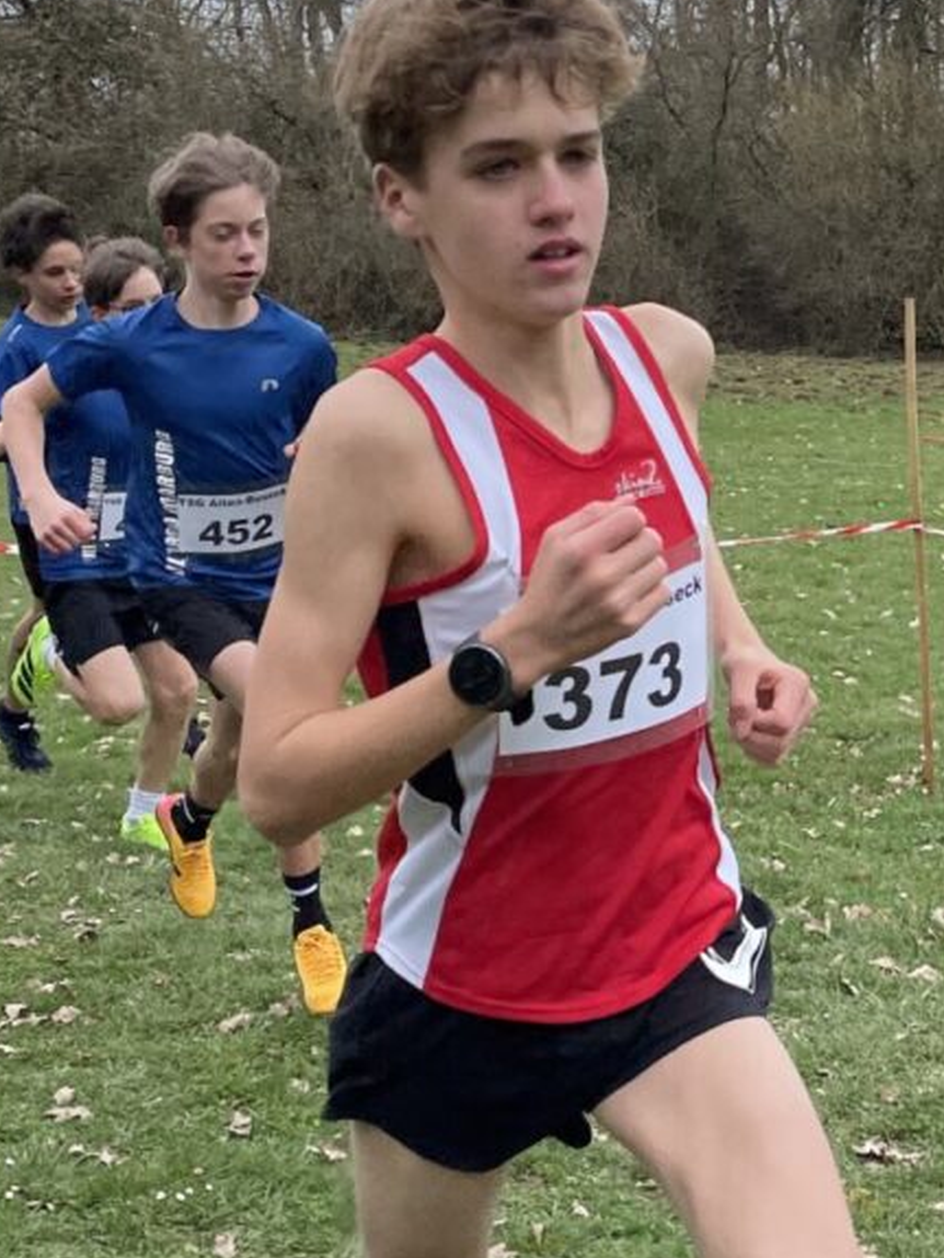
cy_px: 848
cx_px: 311
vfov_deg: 44.1
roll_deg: -0.9
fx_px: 1526
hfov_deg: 34.0
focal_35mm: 42
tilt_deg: -9.3
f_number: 1.6
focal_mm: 4.2
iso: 32
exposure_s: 1/988
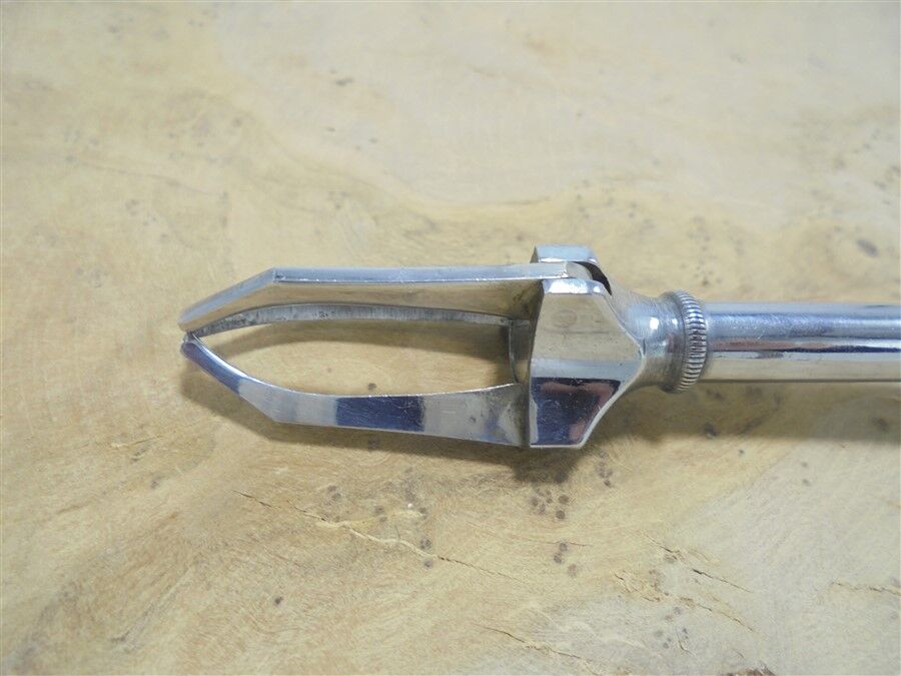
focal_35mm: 26
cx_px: 450
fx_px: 677
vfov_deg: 53.1
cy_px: 338
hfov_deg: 67.3
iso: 100
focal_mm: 4.6
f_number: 3.5
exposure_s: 1/50
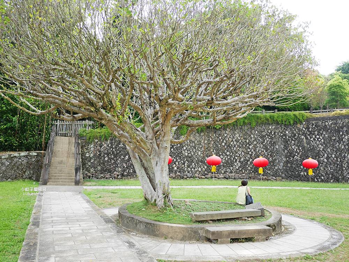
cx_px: 174
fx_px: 282
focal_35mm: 28
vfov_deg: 49.8
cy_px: 131
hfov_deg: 63.4
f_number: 2.5
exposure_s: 1/500
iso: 200
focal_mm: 14
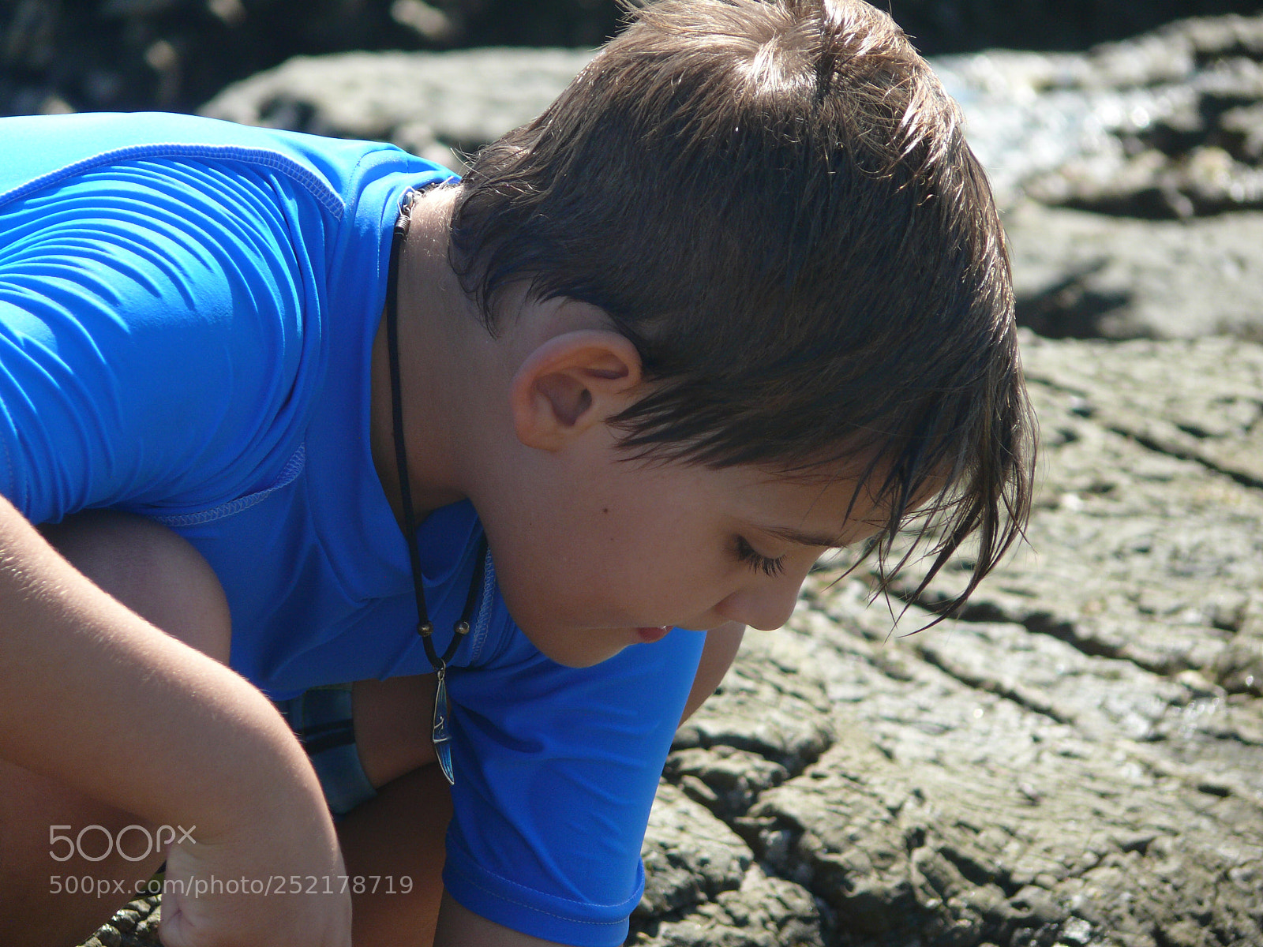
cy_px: 474
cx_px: 632
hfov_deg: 7.4
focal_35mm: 267
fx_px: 9742
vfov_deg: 5.6
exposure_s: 1/640
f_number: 3.6
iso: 100
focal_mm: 56.5
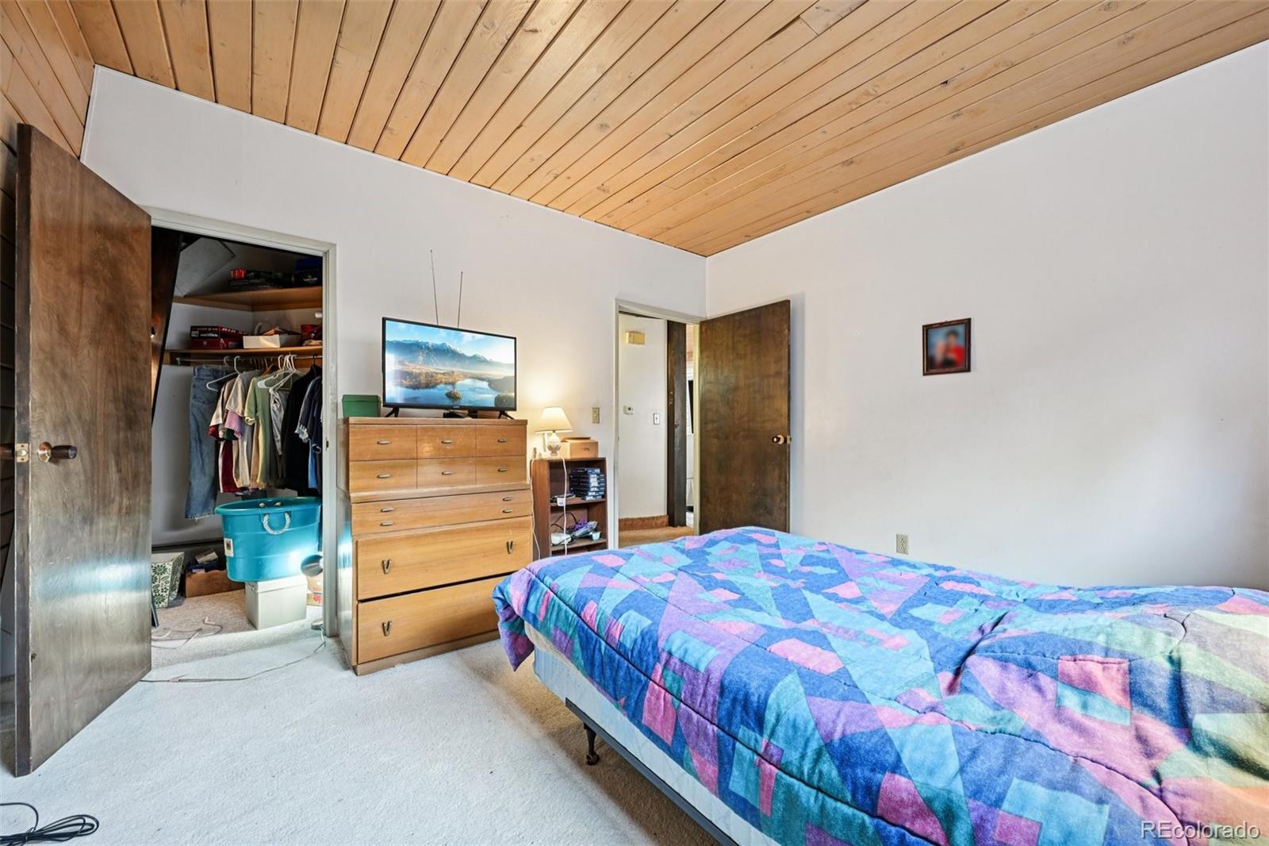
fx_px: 493
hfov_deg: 104.3
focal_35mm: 14
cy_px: 423
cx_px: 634
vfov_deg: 81.2
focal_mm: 14
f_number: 11
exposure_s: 1/3.33
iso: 400
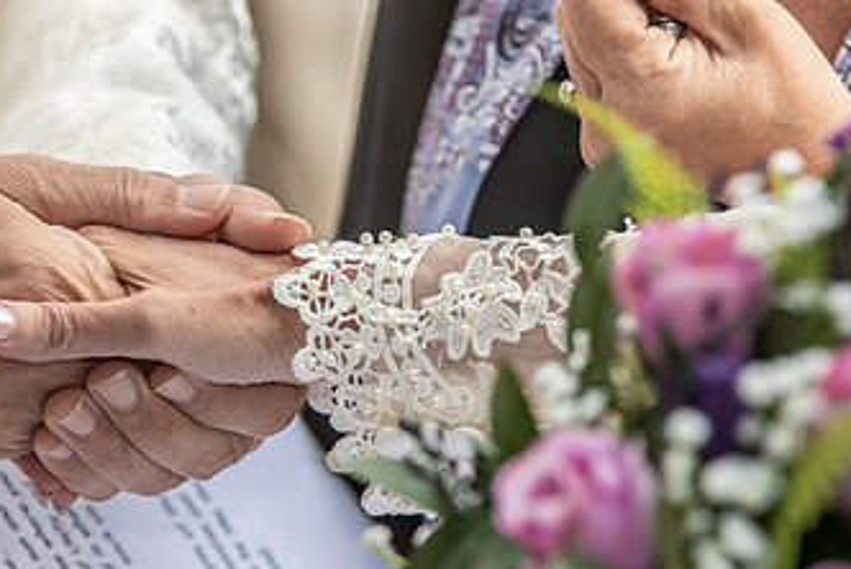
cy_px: 373
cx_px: 341
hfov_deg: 5.9
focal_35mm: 349
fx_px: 8257
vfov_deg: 3.9
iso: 160
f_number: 5
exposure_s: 1/200
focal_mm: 200
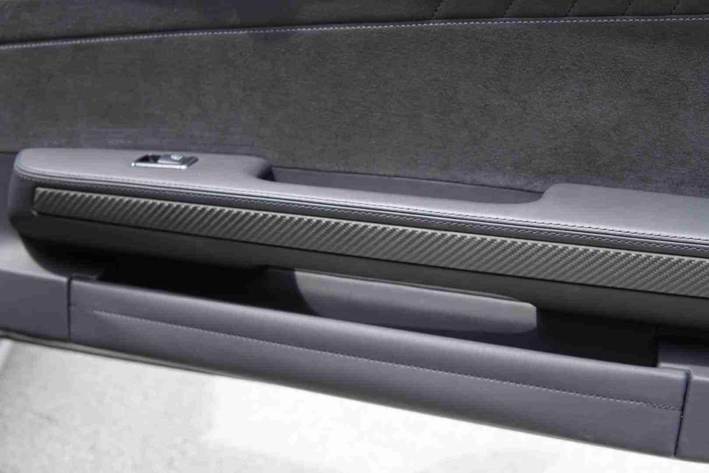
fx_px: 886
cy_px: 236
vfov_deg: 29.9
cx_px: 354
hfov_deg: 43.6
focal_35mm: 45
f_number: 4
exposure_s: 1/160
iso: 160
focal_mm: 30
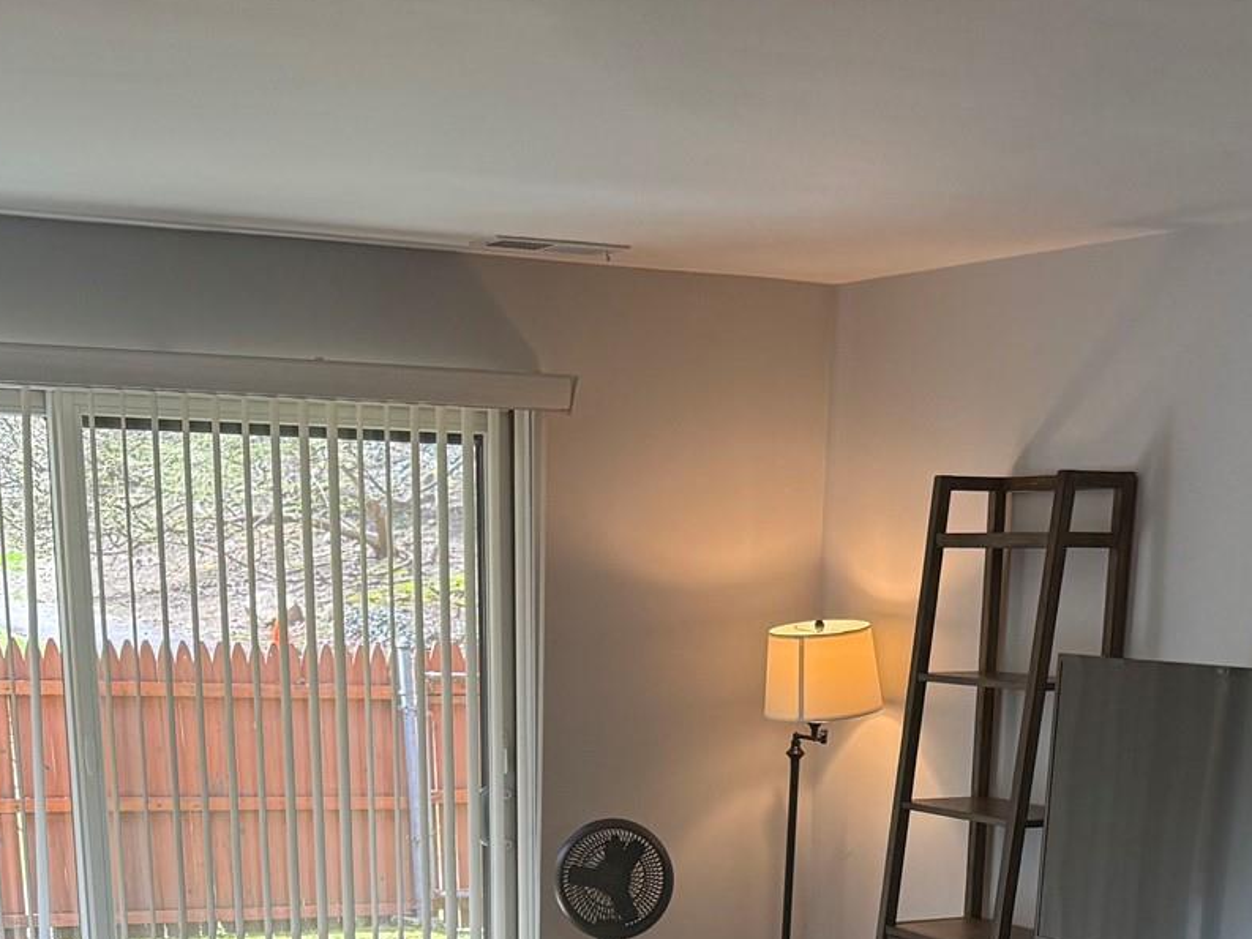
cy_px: 1201
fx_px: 2243
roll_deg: -1.2
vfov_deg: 21.5
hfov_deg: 31.2
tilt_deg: -16.3
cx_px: 709
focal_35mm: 62
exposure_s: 1/169
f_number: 1.78
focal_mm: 6.76
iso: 200
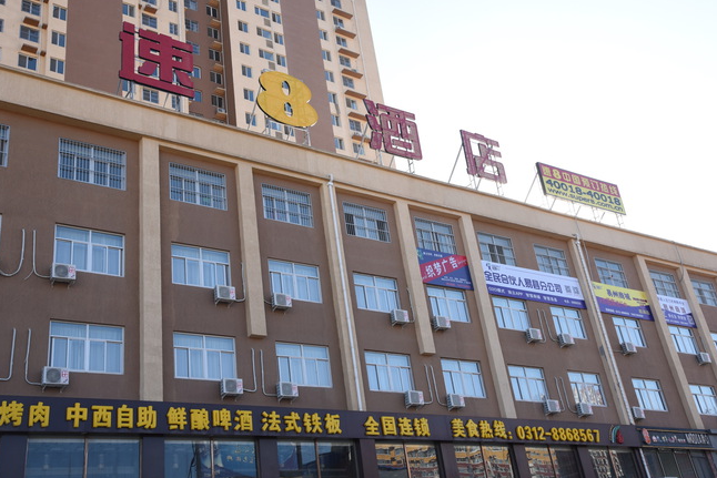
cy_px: 224
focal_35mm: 39
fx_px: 777
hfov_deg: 49.5
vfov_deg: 34.2
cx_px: 340
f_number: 11
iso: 400
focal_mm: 35
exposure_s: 1/160
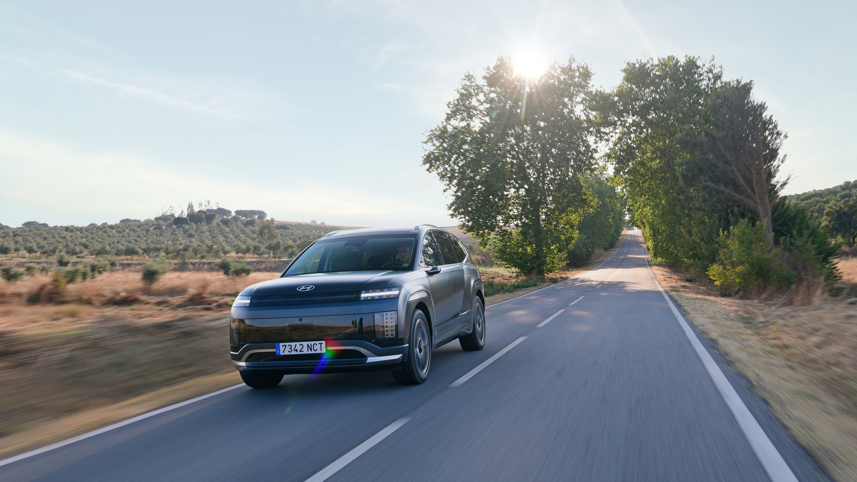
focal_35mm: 36
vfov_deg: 32.8
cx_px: 428
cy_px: 206
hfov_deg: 55.3
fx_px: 818
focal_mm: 34
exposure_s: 1/30
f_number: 10
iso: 100
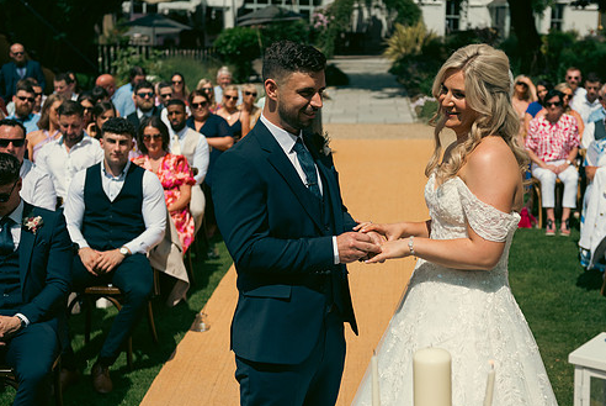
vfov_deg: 25.5
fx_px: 893
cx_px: 341
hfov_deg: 37.4
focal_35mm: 53
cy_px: 176
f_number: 3.5
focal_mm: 45
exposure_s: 1/3200
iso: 80
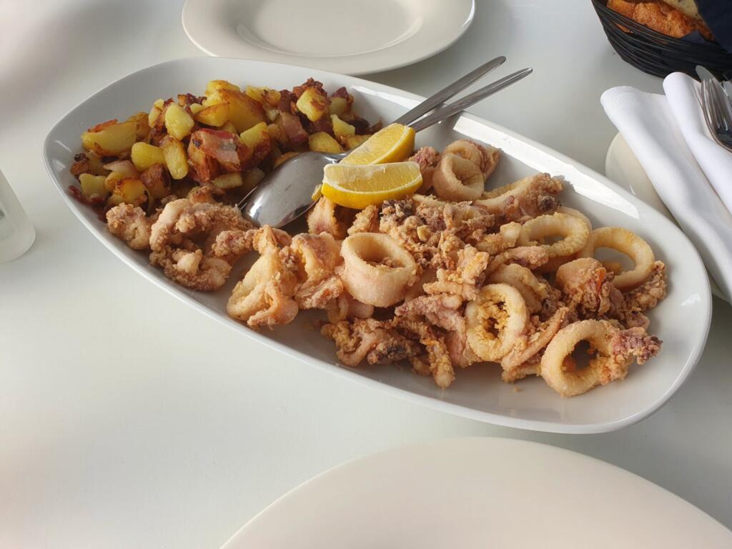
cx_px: 366
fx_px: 550
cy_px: 274
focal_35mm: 26
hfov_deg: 67.3
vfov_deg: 53.1
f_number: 2.4
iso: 50
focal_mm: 4.32
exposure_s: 1/216
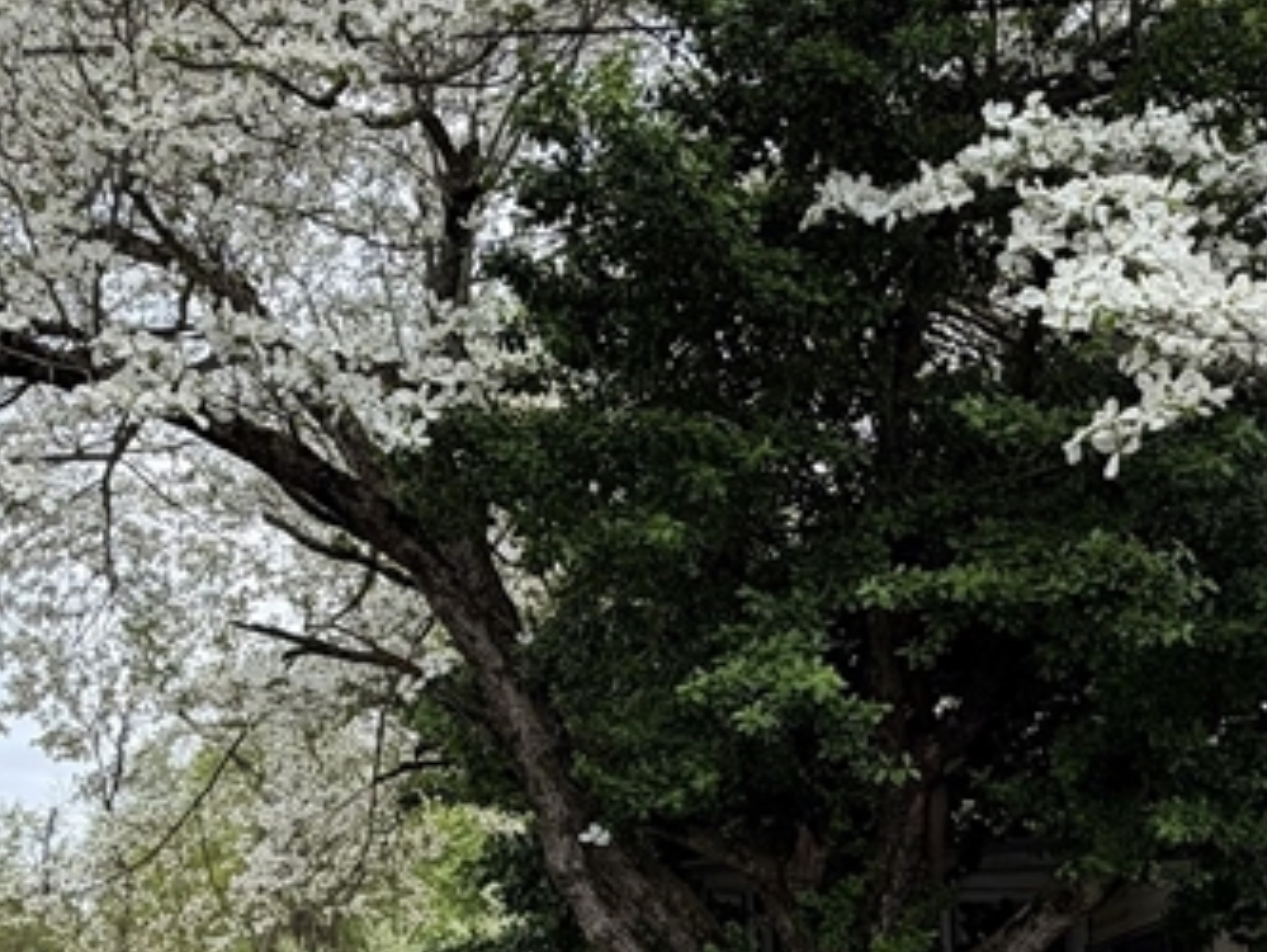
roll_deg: +0.4
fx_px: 1574
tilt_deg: +13.3
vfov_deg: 33.0
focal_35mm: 43
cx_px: 681
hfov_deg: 43.8
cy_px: 701
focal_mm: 2.22
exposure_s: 1/502
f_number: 2.2
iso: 40
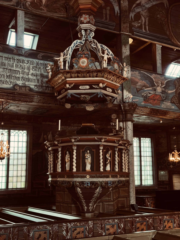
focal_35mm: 48
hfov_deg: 30.3
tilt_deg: +9.8
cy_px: 120
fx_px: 333
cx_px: 90
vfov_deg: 39.7
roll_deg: +0.5
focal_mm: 6.76
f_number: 1.78
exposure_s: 1/50
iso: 160
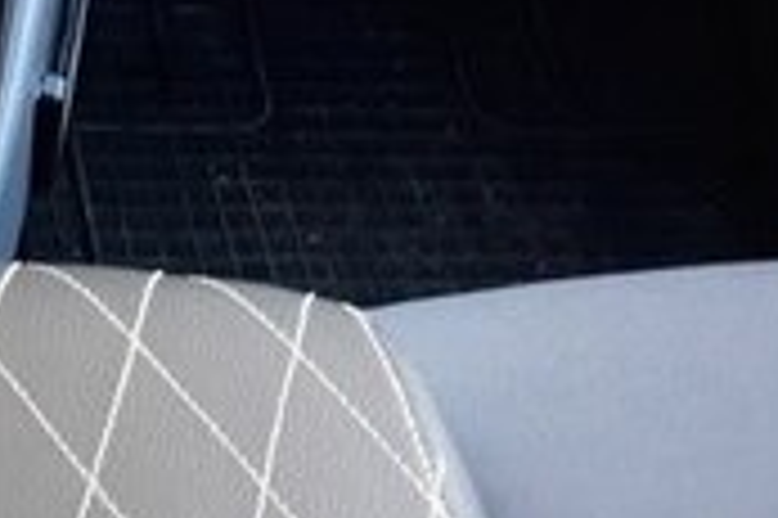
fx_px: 2310
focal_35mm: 107
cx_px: -193
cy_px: -399
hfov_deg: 18.0
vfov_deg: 11.8
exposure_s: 1/33
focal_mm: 3.6
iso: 160
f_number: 1.9
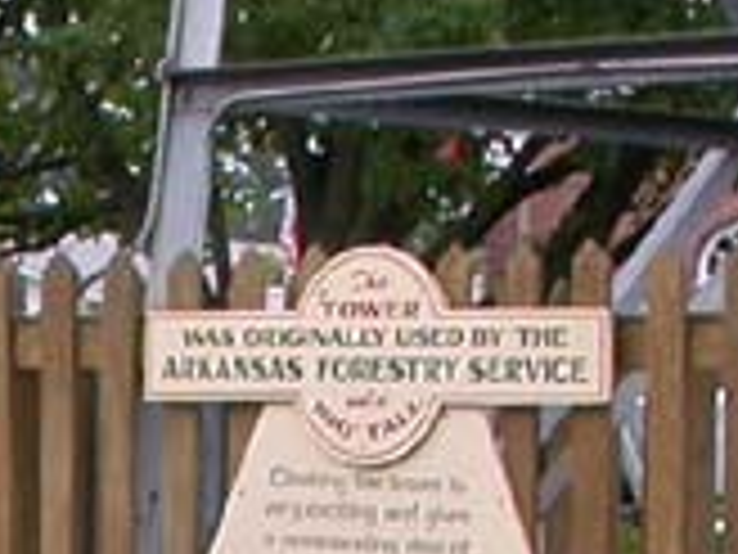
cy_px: 1428
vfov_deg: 6.0
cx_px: -558
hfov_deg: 8.1
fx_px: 5053
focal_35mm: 237
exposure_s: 1/160
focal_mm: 7.85
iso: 100
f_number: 5.3
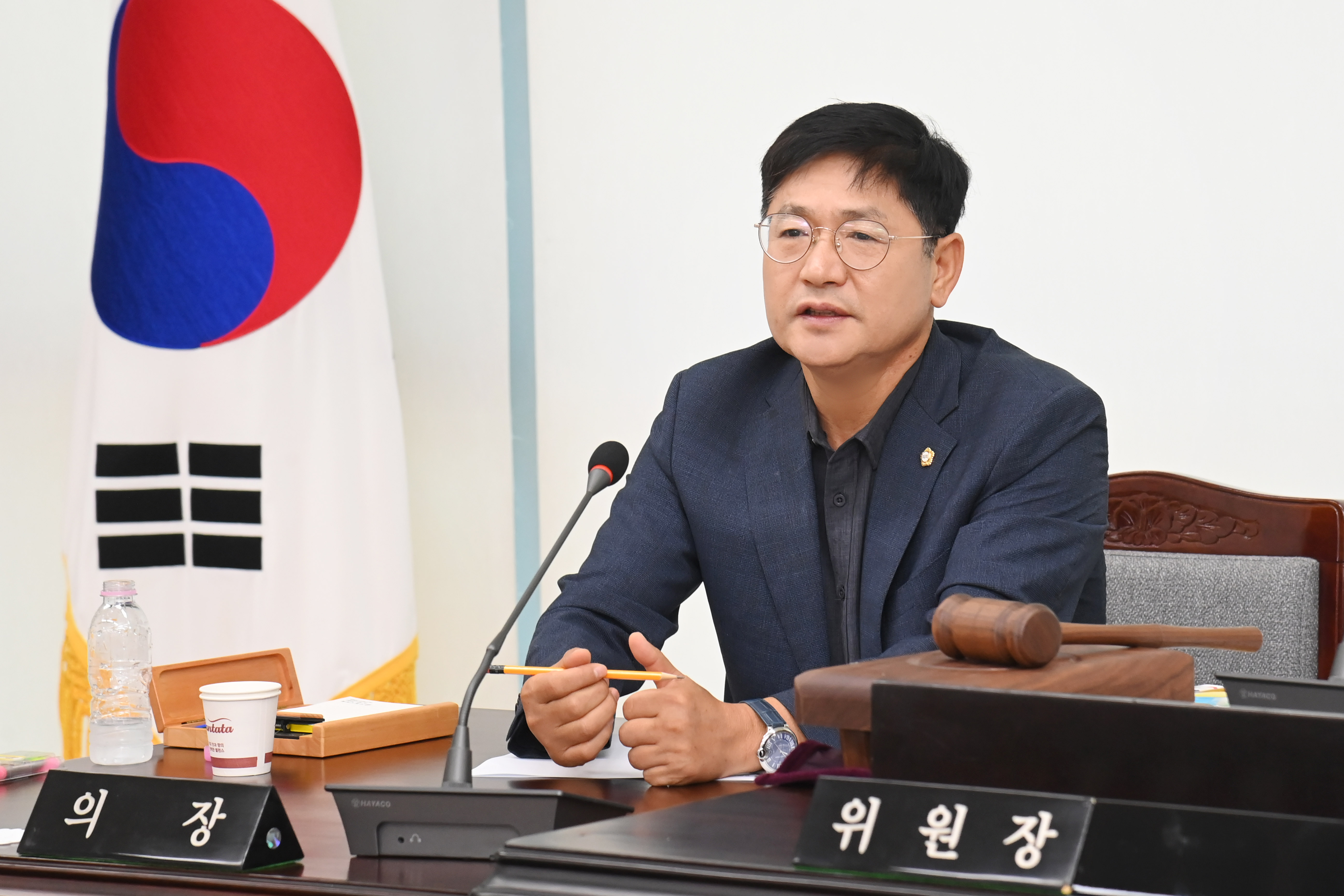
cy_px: 448
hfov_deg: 17.1
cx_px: 672
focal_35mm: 120
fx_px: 4480
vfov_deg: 11.4
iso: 3200
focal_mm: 120
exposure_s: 1/250
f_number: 6.3
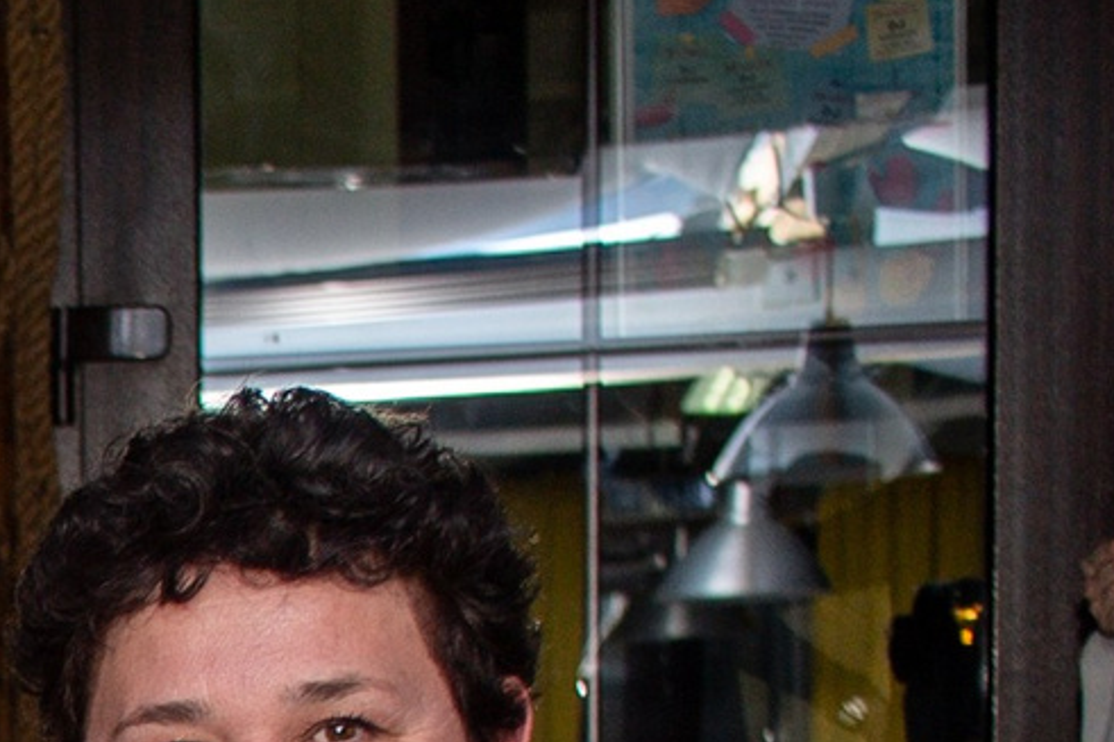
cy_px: 1709
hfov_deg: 9.2
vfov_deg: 6.3
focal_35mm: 209
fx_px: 6465
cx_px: -1106
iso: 320
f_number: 4
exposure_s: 1/160
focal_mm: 38
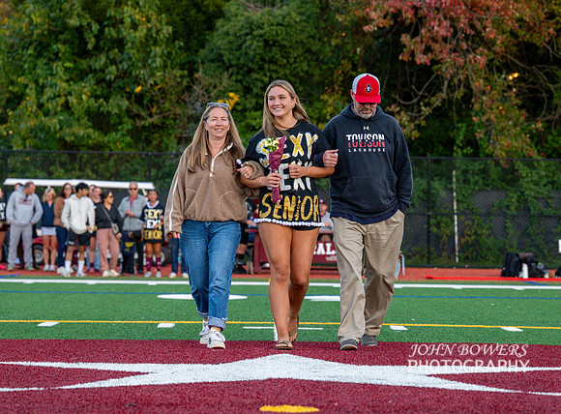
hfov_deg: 14.7
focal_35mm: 134
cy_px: 230
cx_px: 378
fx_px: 2165
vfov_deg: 10.9
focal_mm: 86
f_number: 3.5
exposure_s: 1/1000
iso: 1400
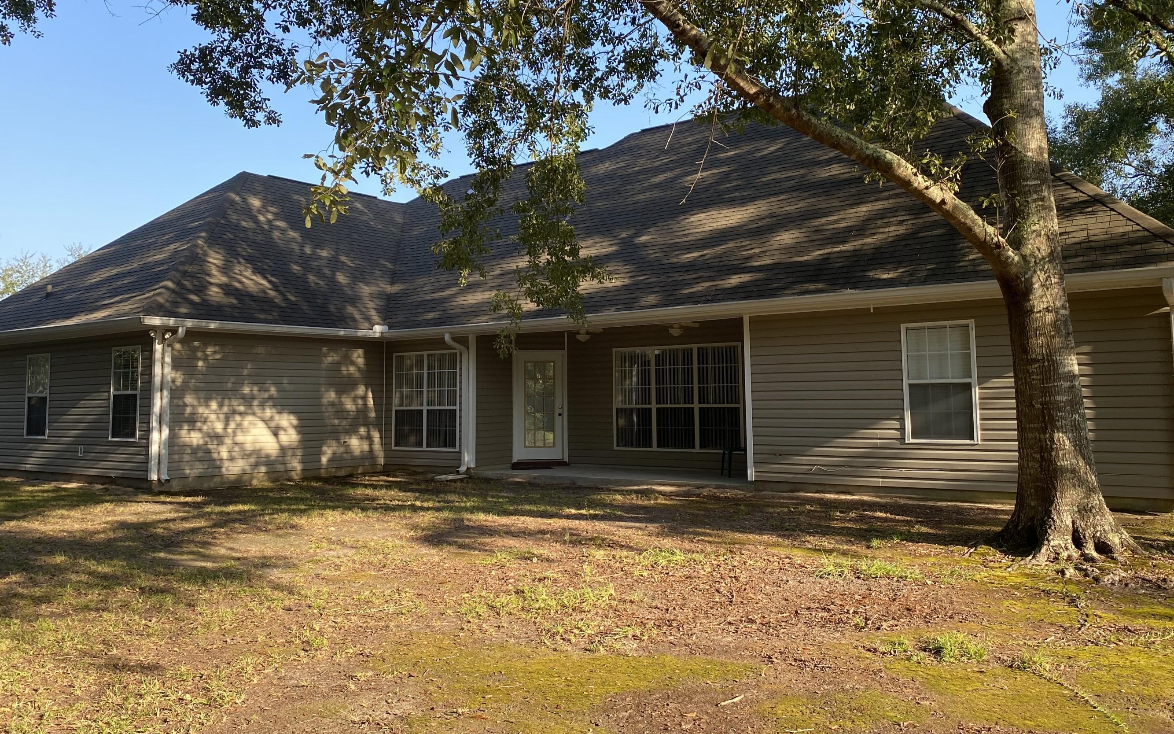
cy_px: 319
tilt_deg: +5.4
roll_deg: +0.0
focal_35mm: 31
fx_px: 992
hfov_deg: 61.2
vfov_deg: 40.5
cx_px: 585
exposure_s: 1/568
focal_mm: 4.25
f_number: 1.8
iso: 32
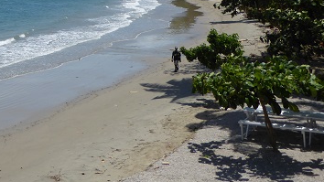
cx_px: 38
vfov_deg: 17.2
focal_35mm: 67
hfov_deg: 30.2
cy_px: -34
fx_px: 576
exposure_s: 1/1300
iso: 80
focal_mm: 5.8
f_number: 3.6
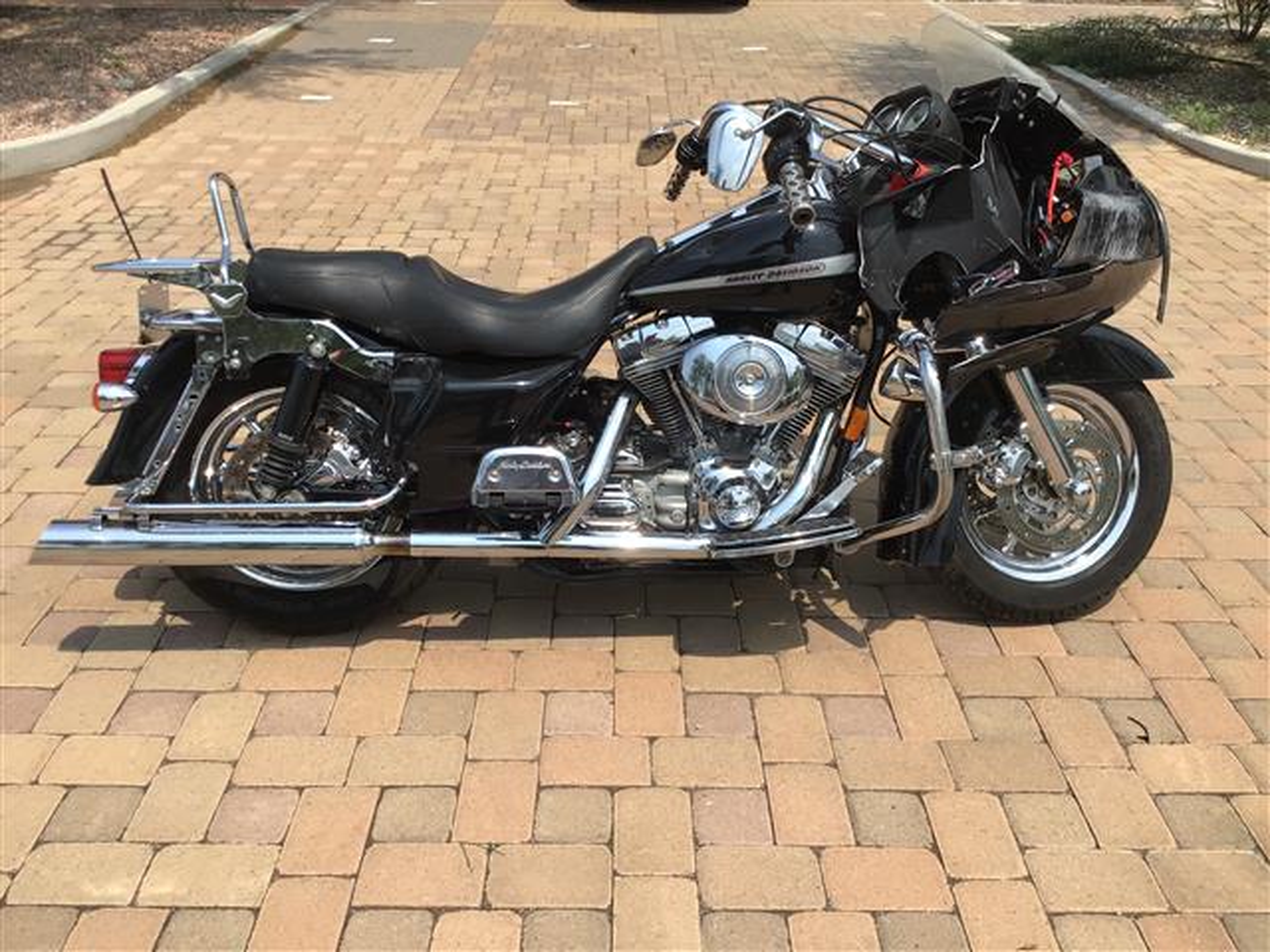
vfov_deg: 45.4
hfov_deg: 58.4
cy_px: 476
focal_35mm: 31
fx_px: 1137
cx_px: 635
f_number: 2.4
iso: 25
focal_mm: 3.3
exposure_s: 1/1381
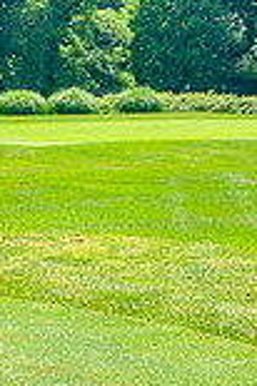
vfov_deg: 13.1
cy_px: 134
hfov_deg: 8.6
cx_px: -87
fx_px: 1685
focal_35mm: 157
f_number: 5
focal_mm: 35.8
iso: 200
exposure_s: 1/320
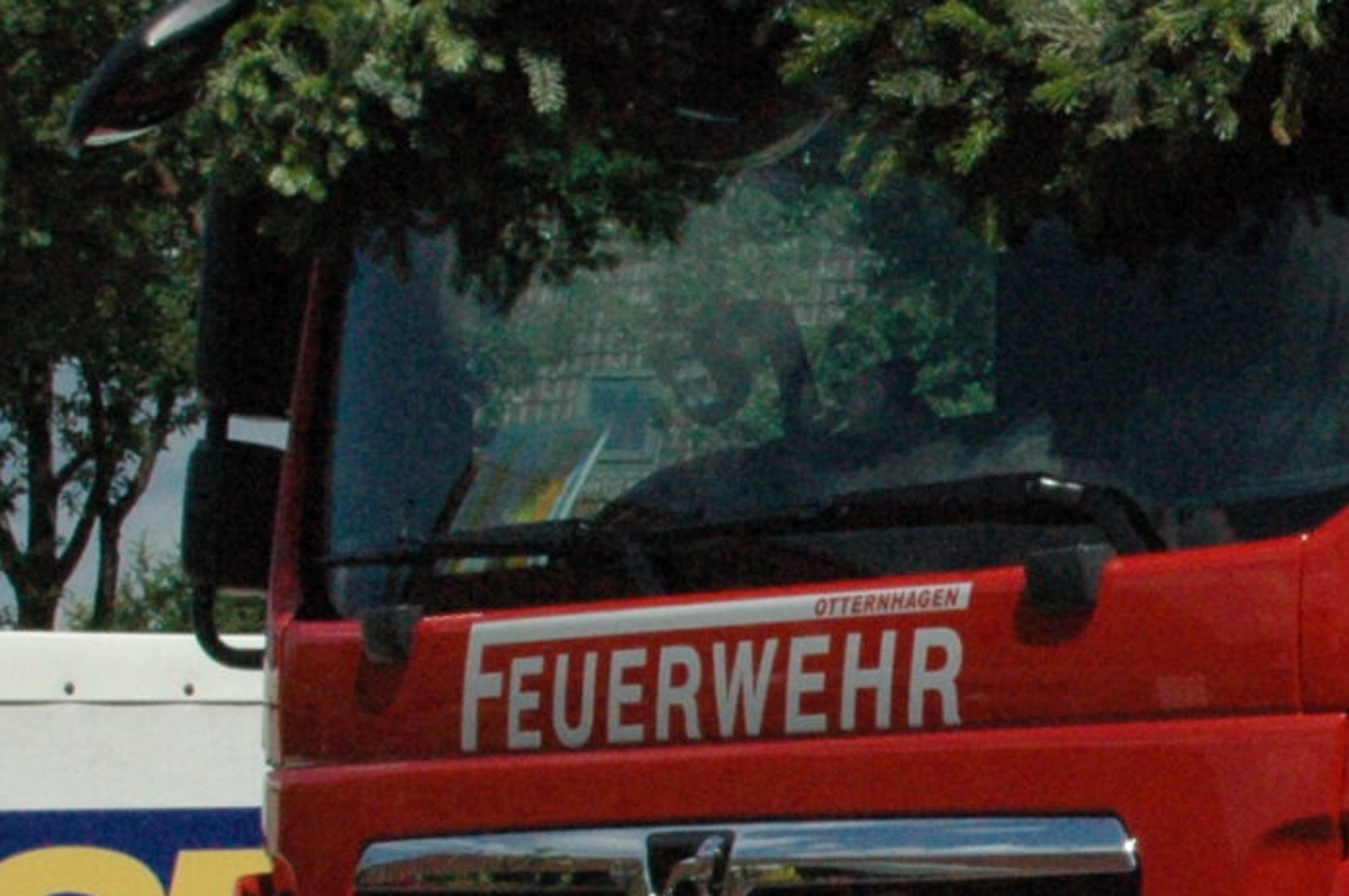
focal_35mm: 155
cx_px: 2393
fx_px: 5801
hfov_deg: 12.2
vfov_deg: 8.8
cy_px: 873
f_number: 16
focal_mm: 28
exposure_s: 1/1000
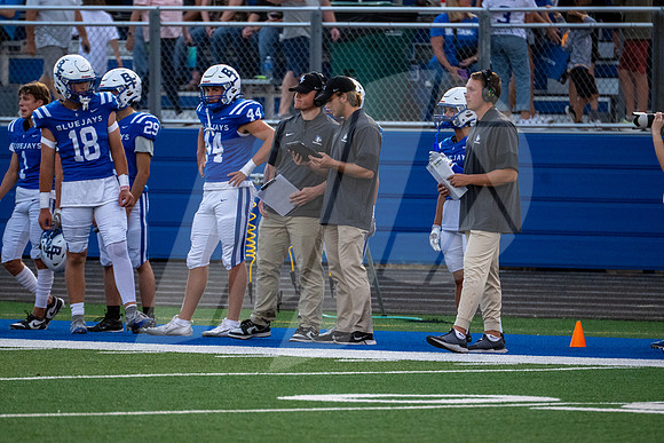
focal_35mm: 568
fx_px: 10479
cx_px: 294
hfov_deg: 3.6
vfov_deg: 2.4
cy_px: 231
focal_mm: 400
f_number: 5.6
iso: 2500
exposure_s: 1/1000
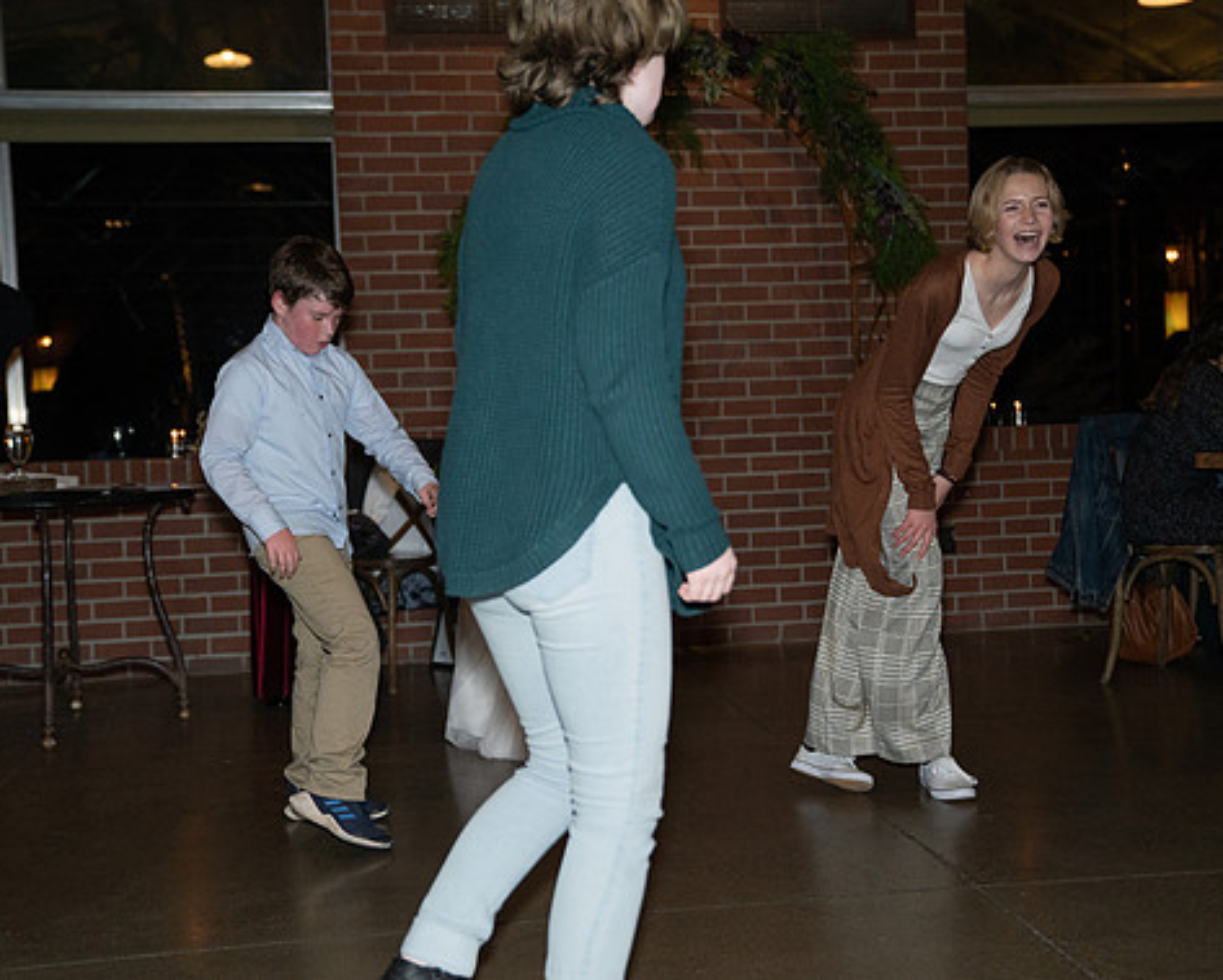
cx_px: 628
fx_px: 1666
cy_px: 482
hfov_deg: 40.3
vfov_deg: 32.8
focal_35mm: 46
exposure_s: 1/250
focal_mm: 40
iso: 2500
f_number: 2.8
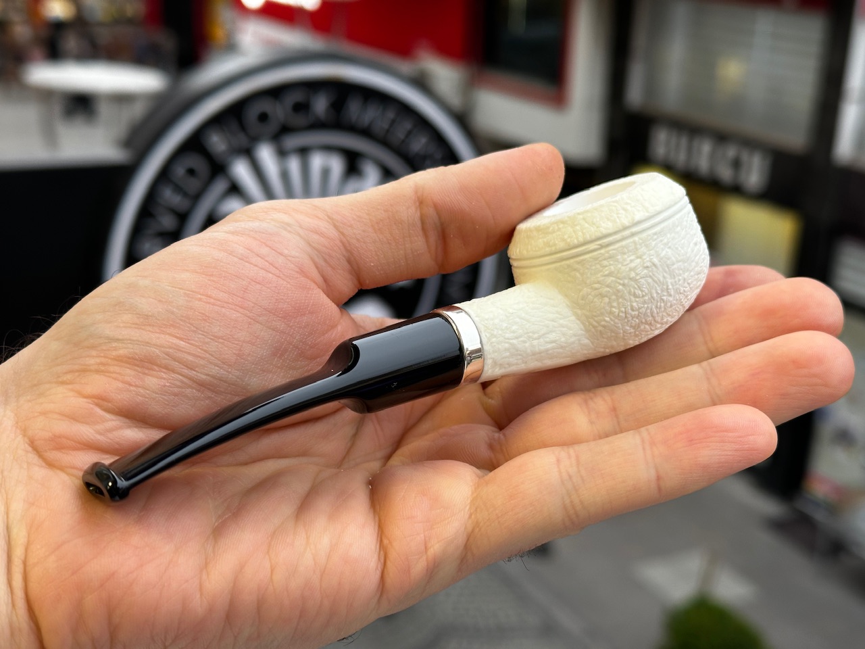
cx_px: 432
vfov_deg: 30.3
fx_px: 1199
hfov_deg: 39.7
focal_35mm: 48
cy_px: 324
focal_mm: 6.86
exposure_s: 1/50
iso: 50
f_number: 1.78
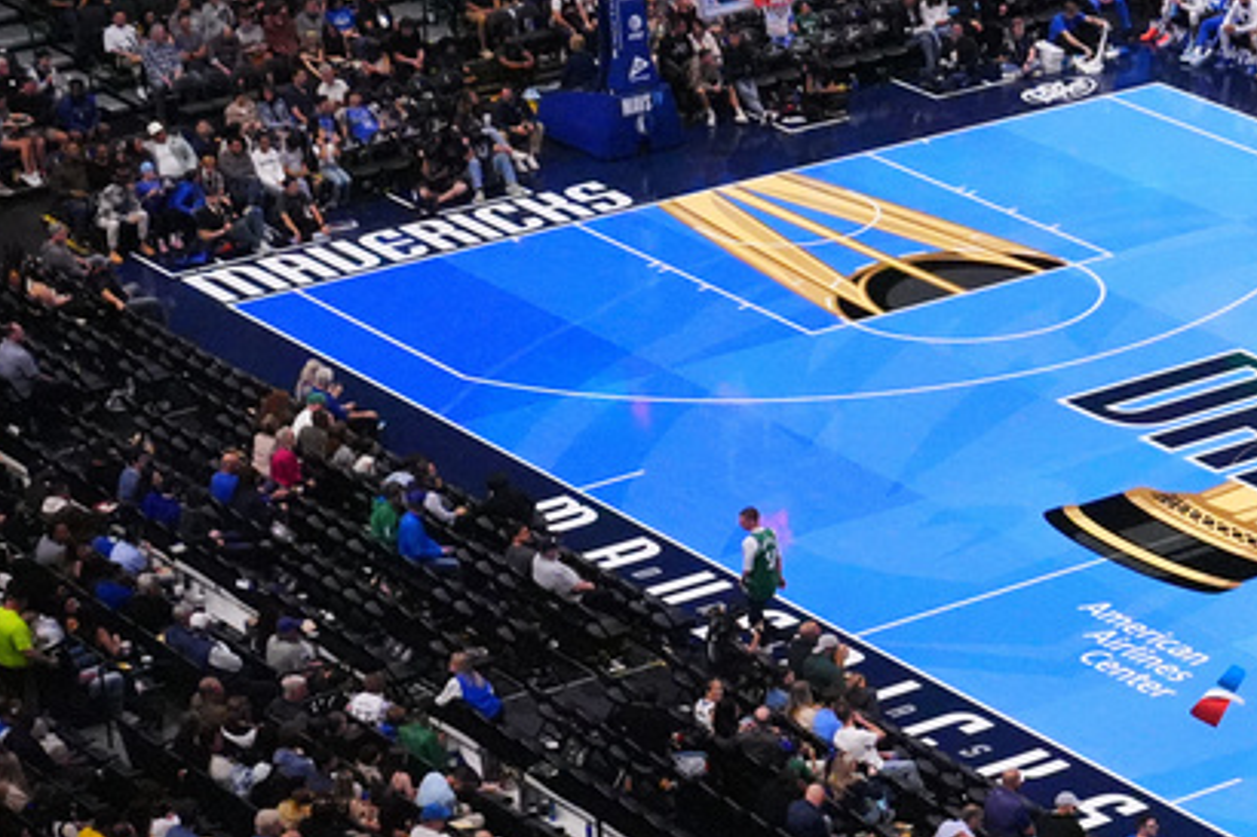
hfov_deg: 14.2
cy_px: 768
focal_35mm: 140
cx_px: 1524
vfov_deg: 9.7
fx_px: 4886
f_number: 3.2
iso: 12800
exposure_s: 1/10000
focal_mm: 56
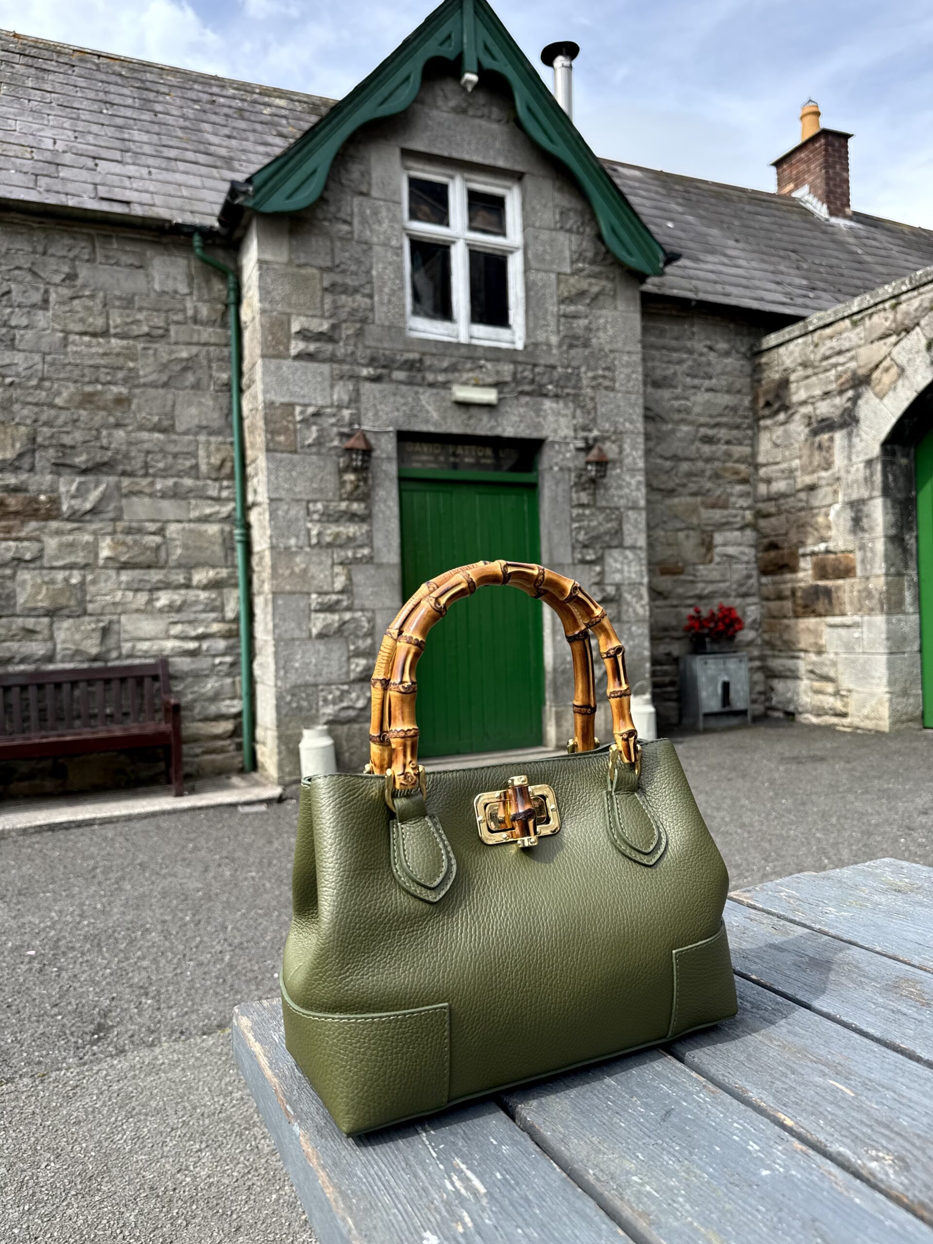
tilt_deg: -0.4
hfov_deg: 56.8
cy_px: 622
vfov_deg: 71.6
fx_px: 862
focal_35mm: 24
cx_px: 466
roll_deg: +1.5
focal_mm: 6.76
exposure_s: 1/1560
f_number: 1.78
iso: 80
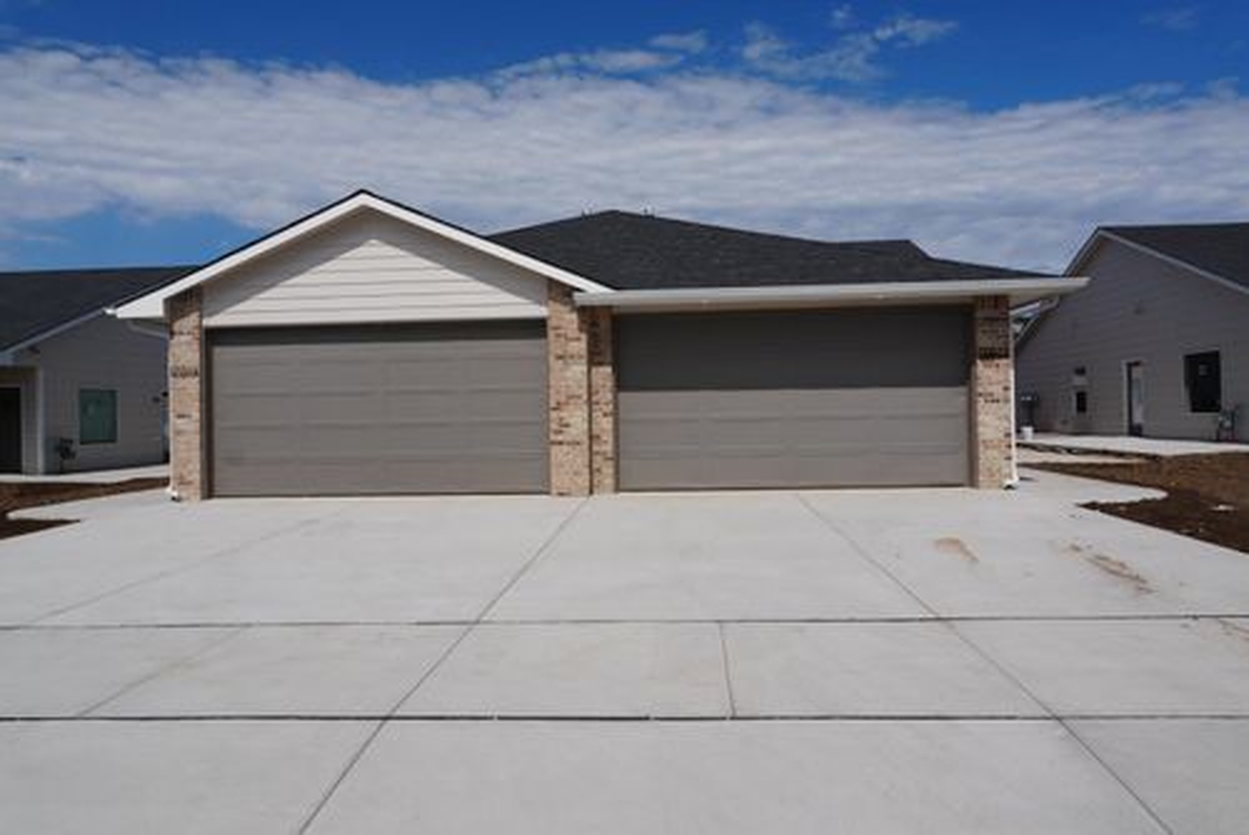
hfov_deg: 73.7
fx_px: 833
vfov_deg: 53.2
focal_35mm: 24
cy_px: 418
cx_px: 624
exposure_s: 1/500
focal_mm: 16
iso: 100
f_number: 10
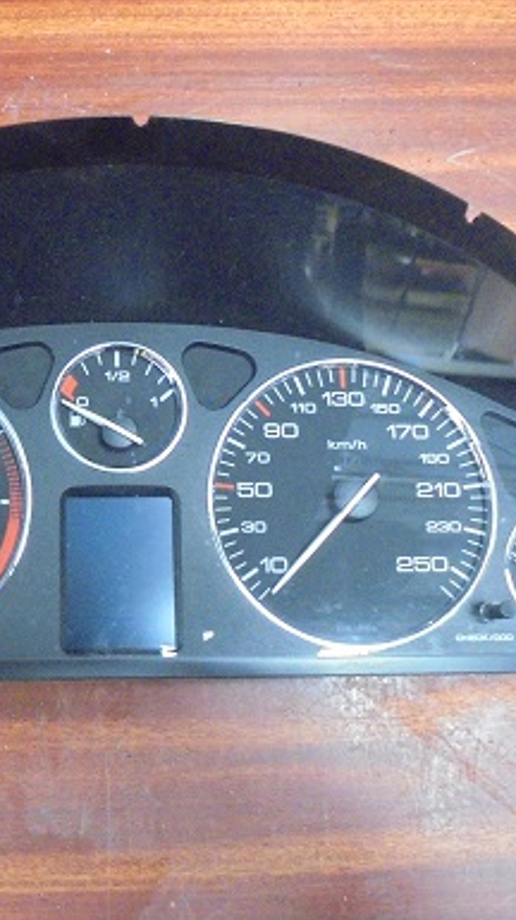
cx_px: 98
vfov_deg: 52.8
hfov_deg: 30.3
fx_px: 926
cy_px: 460
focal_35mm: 38
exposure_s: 1/20
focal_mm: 4.6
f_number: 3.5
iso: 800
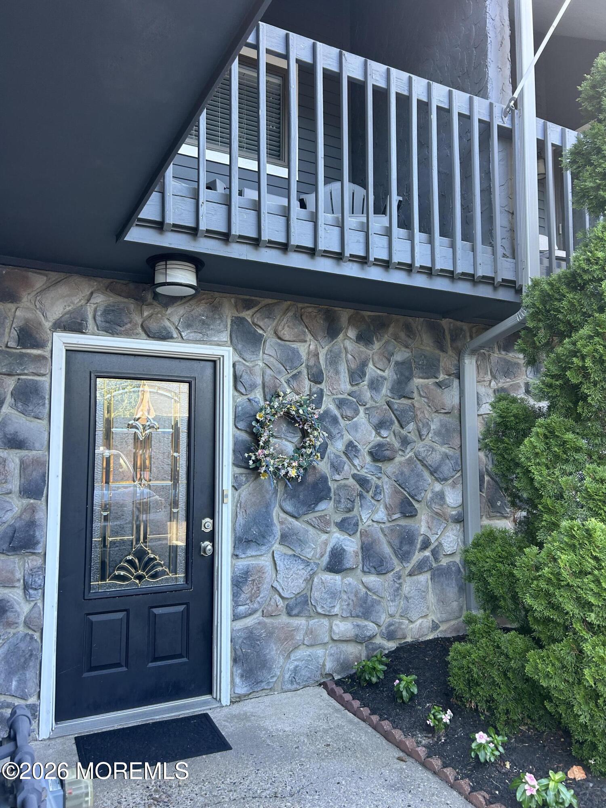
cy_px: 404
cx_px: 303
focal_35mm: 26
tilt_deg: +5.8
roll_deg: +0.2
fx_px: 607
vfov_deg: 67.3
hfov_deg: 53.1
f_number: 1.5
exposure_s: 1/121
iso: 80
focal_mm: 5.7
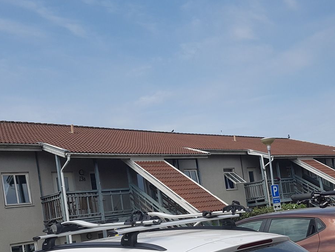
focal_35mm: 46
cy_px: 188
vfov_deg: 31.0
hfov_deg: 41.1
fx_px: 445
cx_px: 194
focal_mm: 4.2
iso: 50
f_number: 1.7
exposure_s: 1/3824
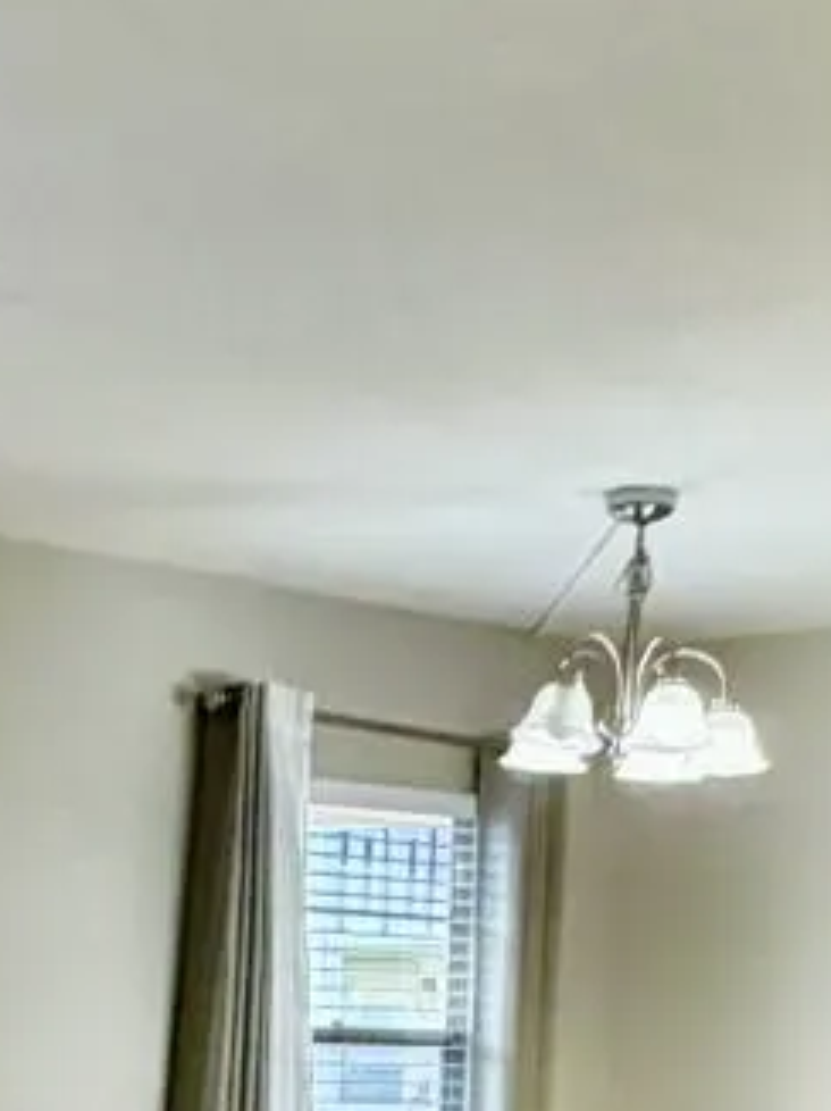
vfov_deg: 20.9
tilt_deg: -5.6
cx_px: 51
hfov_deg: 16.9
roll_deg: -1.3
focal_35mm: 86
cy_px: 1401
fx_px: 2756
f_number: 2.2
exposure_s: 1/120
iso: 250
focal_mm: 2.22
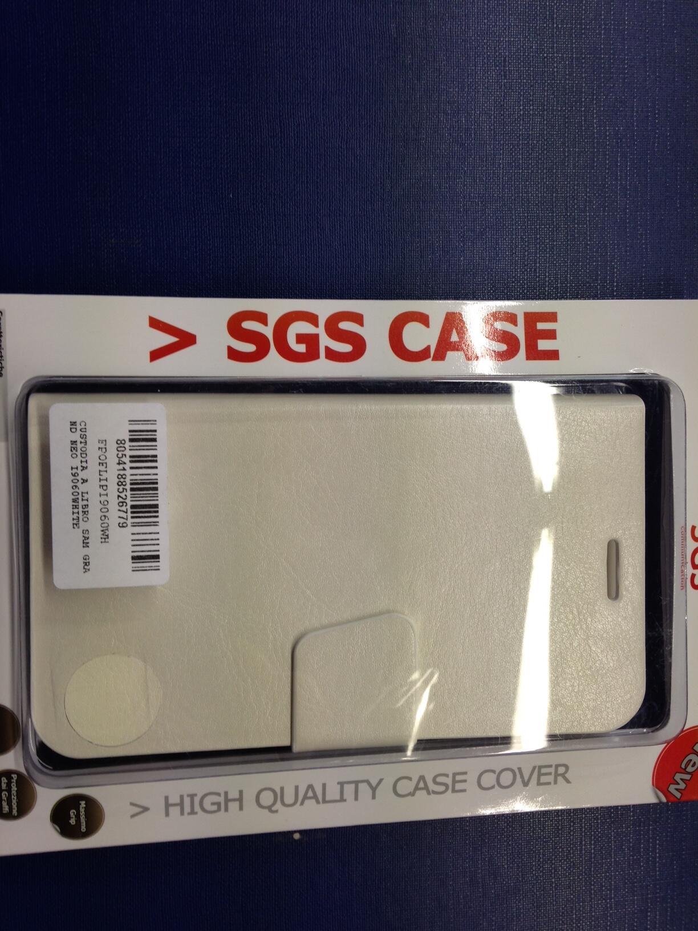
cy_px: 466
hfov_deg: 42.9
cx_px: 349
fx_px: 887
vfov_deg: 55.4
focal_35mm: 33
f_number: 2.4
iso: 50
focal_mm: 4.12
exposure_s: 1/30
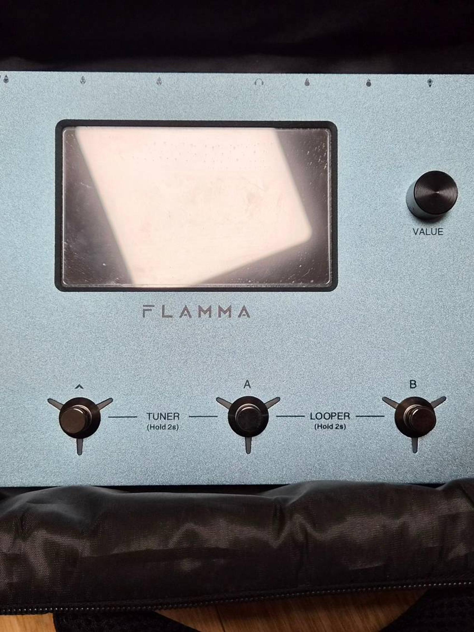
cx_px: 237
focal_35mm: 23
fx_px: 420
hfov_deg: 58.9
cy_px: 316
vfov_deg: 73.9
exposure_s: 1/182
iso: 125
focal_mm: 5.4
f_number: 1.8
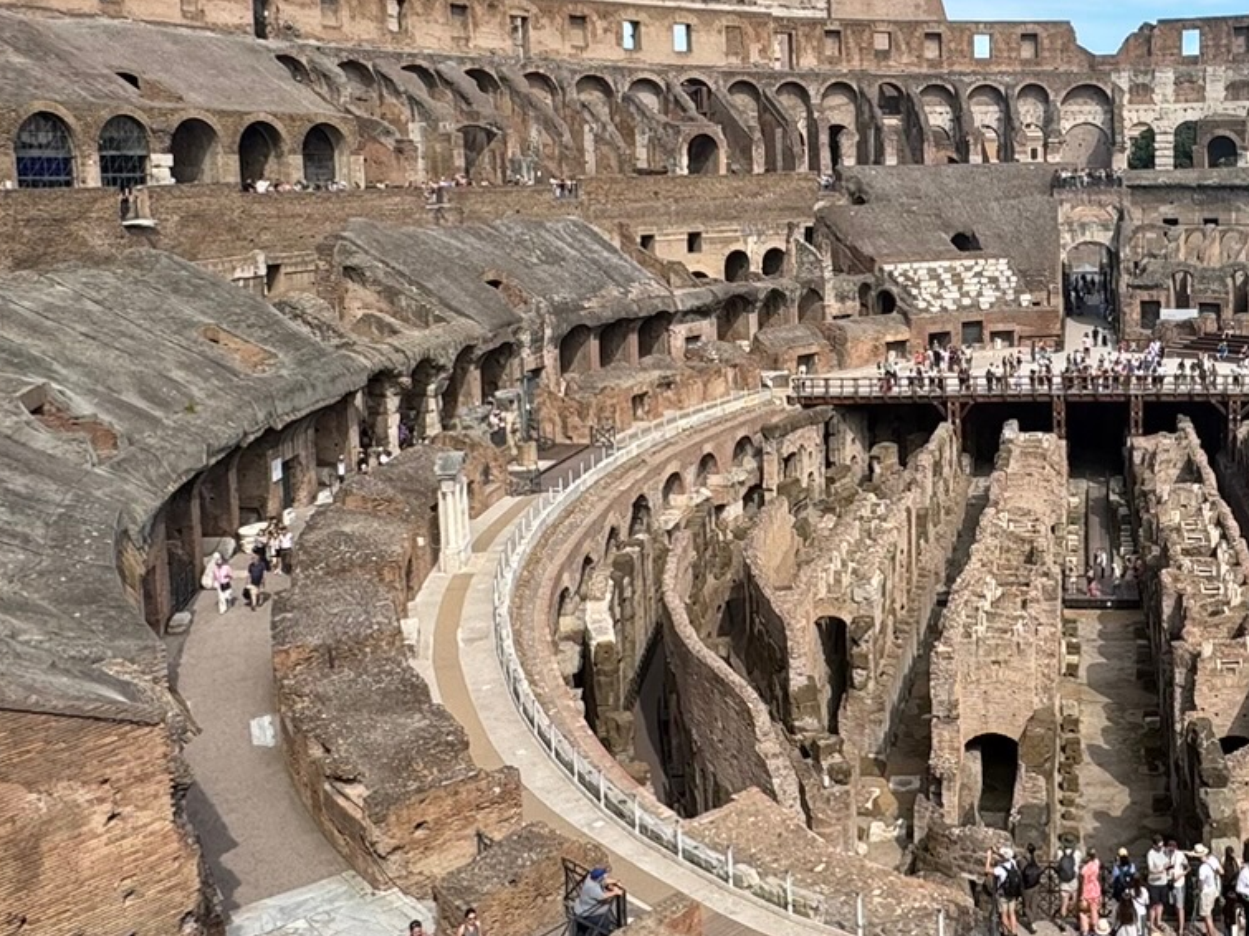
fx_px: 1371
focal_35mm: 38
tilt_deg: -6.5
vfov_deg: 37.3
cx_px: 981
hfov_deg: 46.6
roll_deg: +0.6
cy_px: 314
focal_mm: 2.22
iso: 50
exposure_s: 1/1346
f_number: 2.2
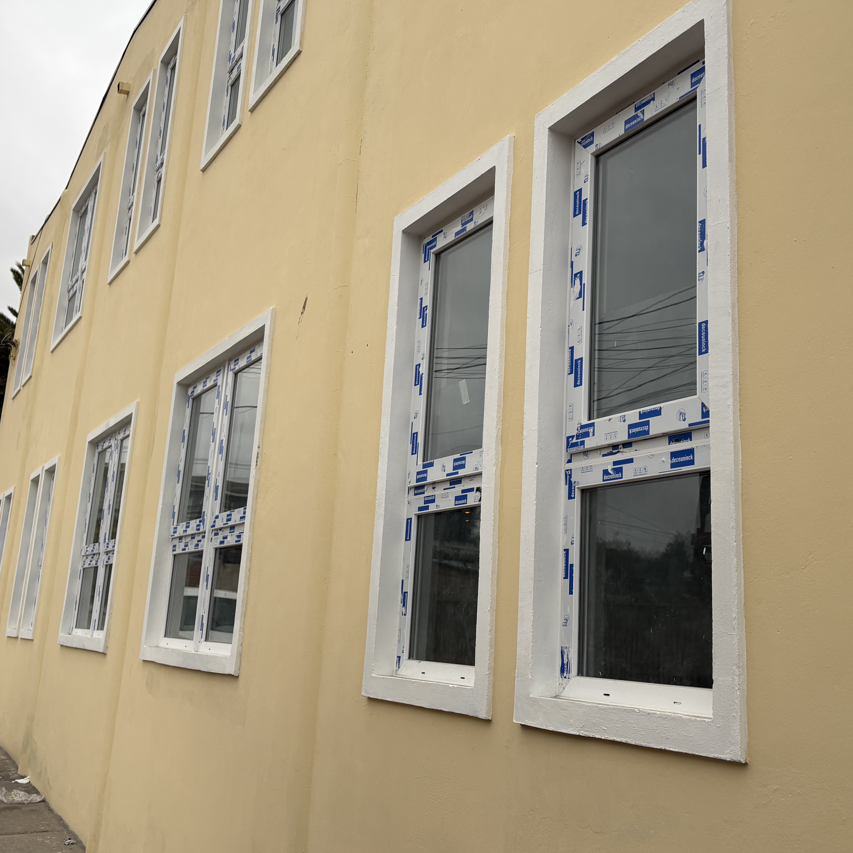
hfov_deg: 46.0
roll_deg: -2.5
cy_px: 383
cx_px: 455
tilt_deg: +12.6
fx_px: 1004
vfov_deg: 46.0
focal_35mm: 36
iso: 50
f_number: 1.6
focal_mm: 5.96
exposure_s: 1/438
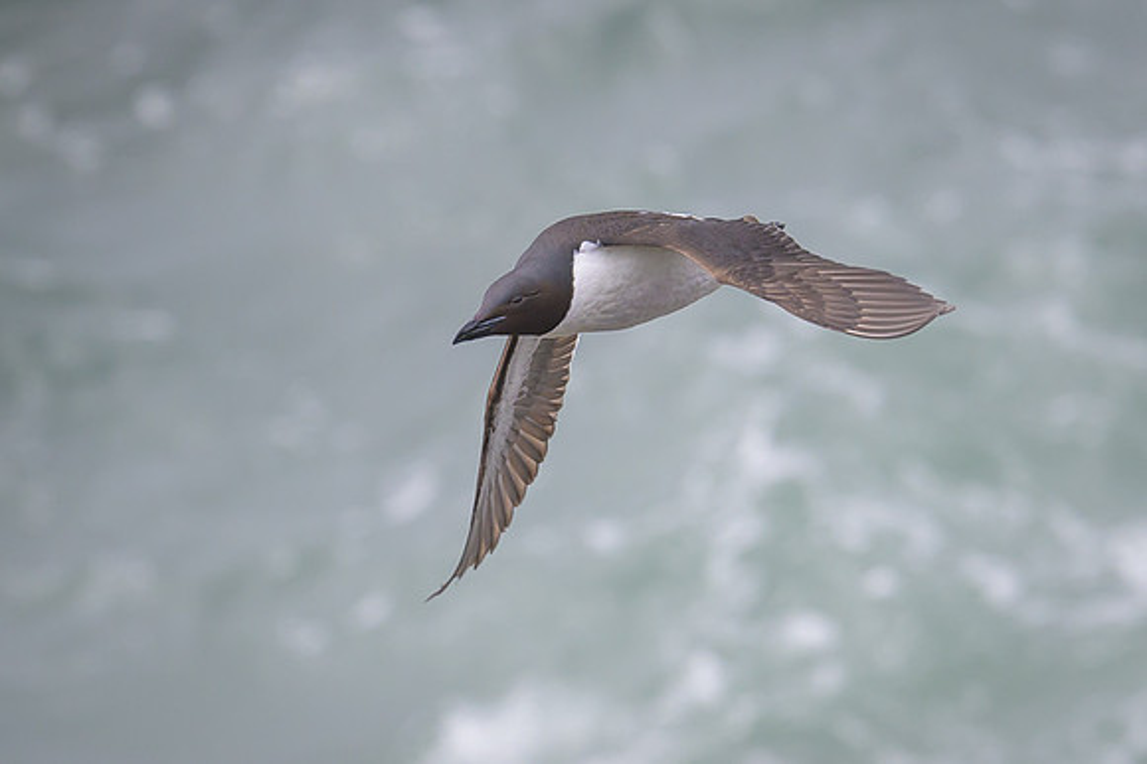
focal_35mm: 928
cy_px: 269
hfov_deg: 2.2
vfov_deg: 1.5
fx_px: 29543
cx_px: 739
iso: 800
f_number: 5.6
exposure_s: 1/3200
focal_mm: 560
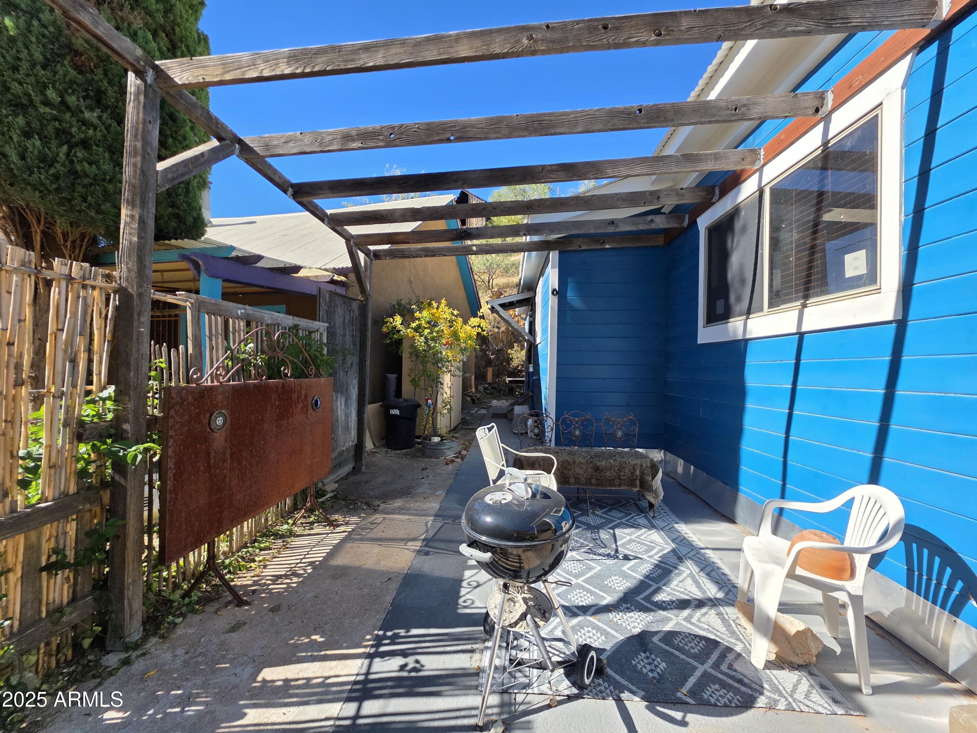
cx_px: 488
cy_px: 366
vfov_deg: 89.9
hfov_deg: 106.2
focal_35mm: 13
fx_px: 367
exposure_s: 1/2000
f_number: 1.9
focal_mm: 2.2
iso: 80
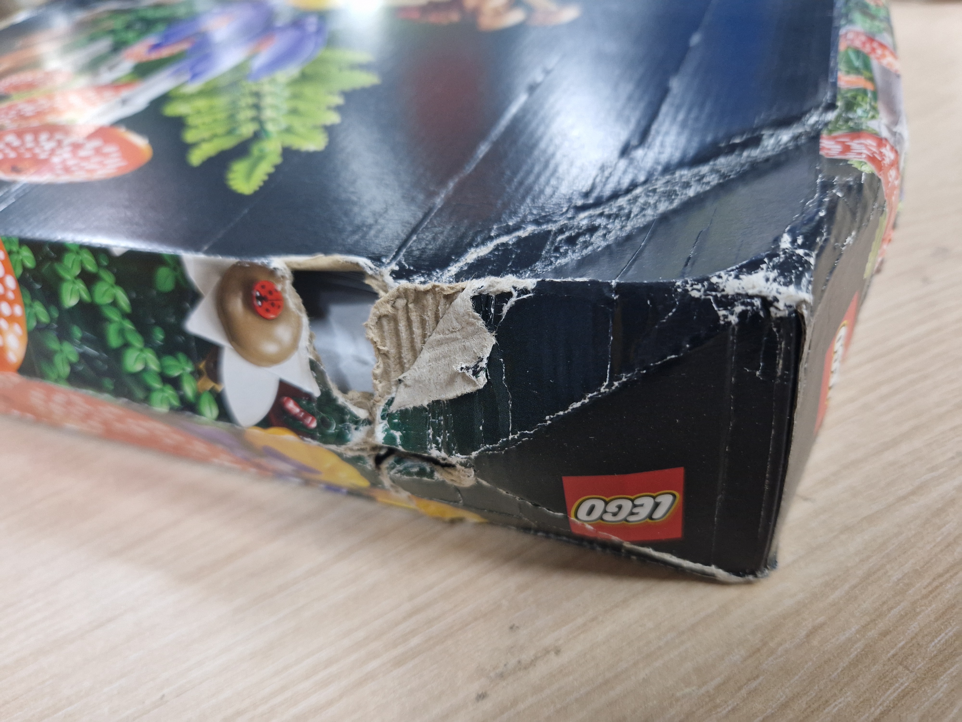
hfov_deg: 73.9
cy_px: 361
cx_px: 481
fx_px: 639
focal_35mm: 23
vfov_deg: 58.9
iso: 100
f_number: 1.8
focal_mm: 5.4
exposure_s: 1/100
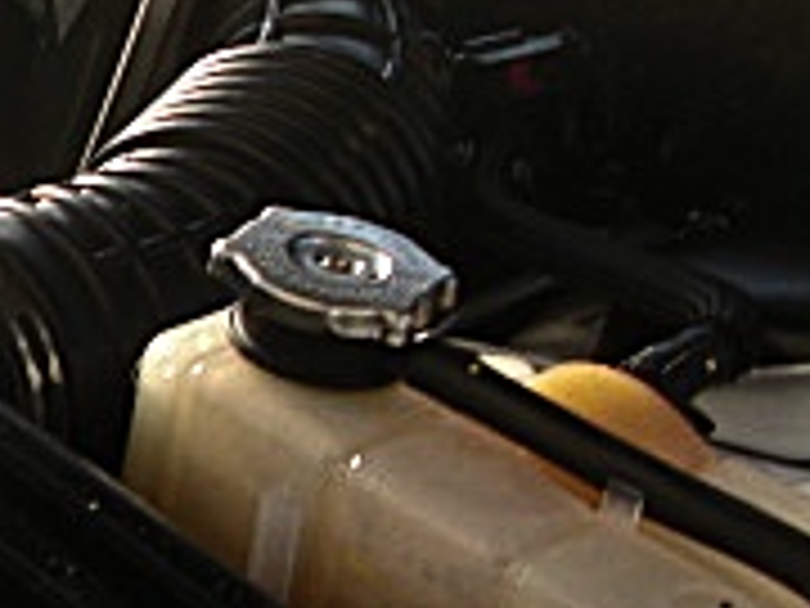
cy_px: 311
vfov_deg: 11.6
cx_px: -508
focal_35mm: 128
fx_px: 2995
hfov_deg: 14.1
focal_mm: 6.3
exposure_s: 1/320
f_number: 2.8
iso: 50
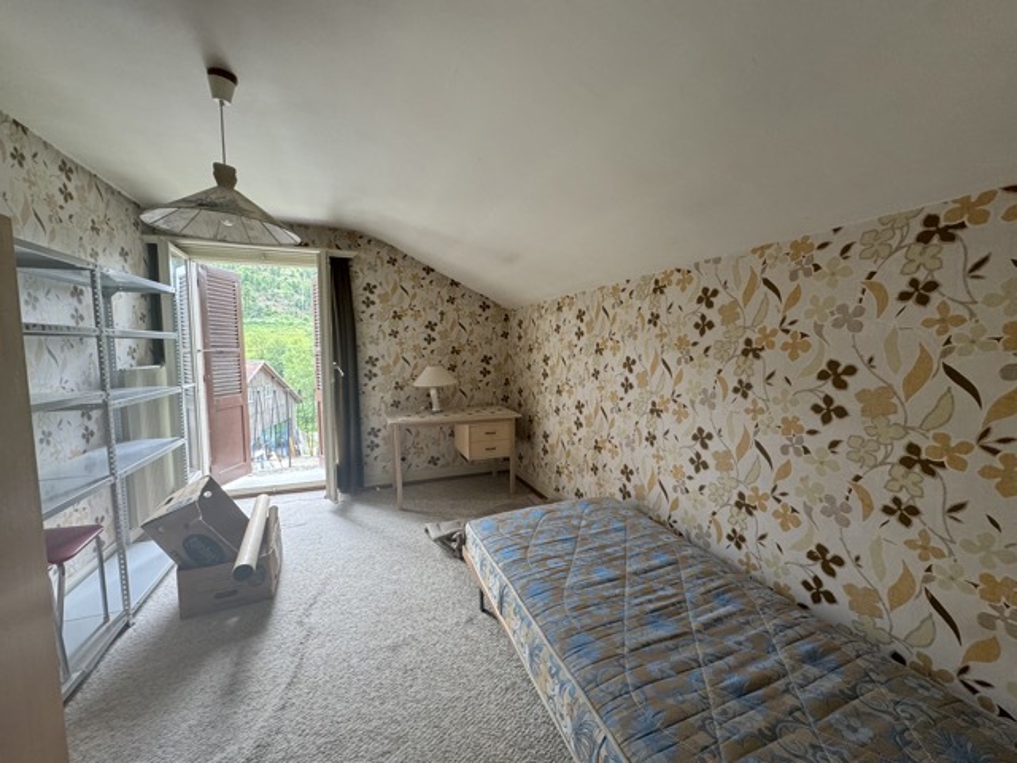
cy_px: 382
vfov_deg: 85.7
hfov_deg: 102.1
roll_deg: +0.2
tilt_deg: -4.5
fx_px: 411
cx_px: 508
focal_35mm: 14
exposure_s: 1/99
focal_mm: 2.22
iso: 250
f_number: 2.2
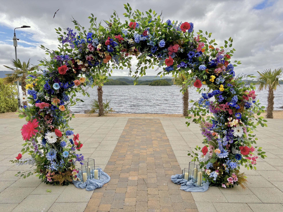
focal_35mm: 26
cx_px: 142
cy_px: 106
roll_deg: +0.1
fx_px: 213
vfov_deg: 53.1
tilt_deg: -5.8
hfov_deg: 67.3
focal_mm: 5.96
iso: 50
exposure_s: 1/2242
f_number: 1.6
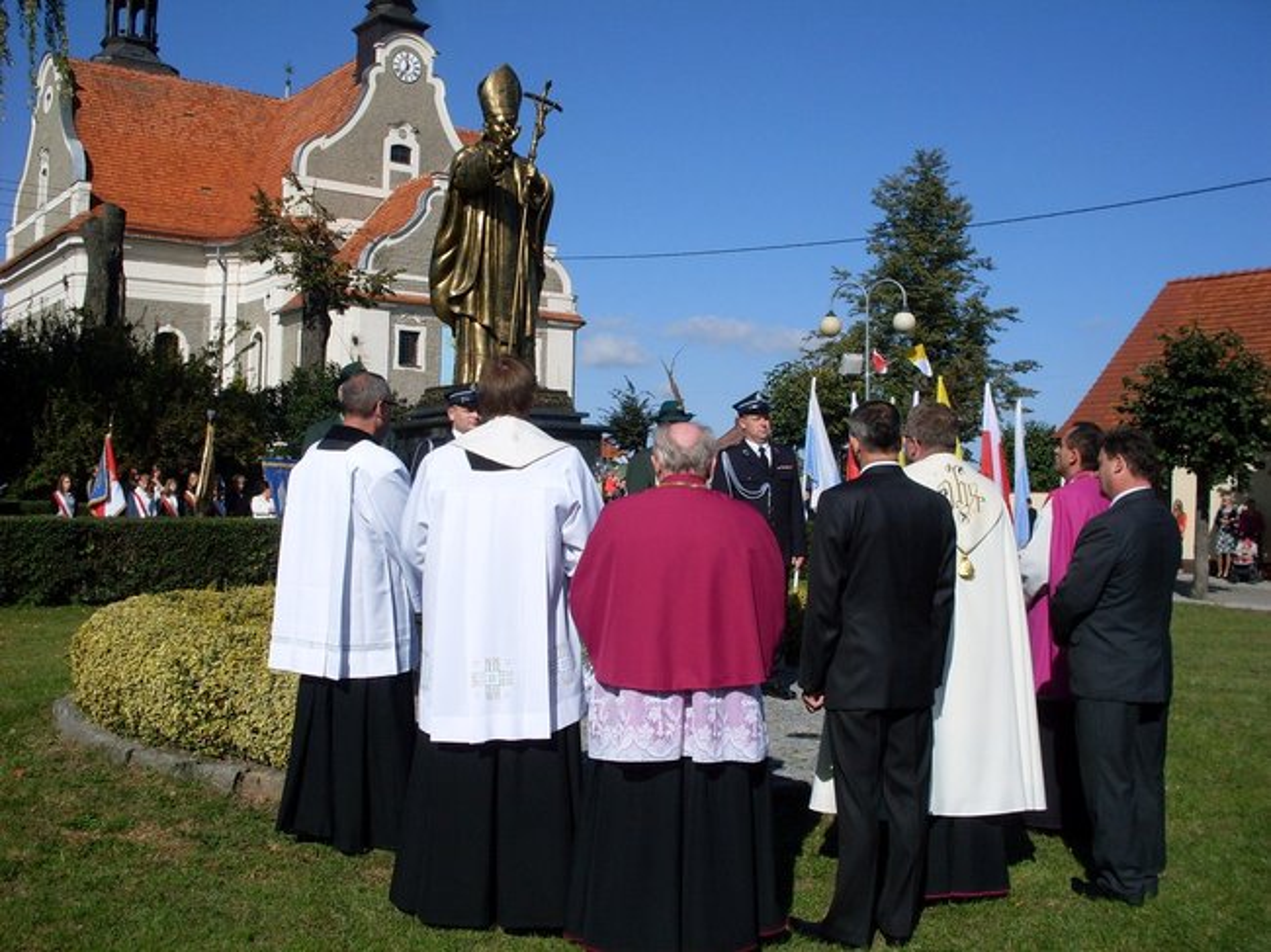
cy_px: 476
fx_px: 1395
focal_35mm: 38
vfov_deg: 37.7
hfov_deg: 49.0
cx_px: 636
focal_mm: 6.3
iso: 80
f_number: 8.4
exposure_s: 1/350
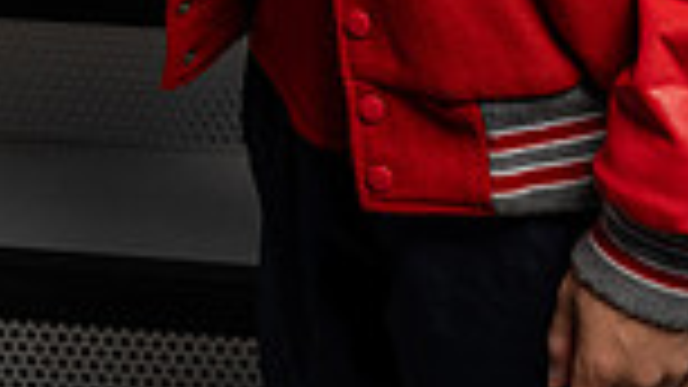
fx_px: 2535
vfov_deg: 8.1
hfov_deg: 15.5
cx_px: 382
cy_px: -522
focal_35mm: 139
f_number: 8
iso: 250
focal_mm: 45
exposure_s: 1/250
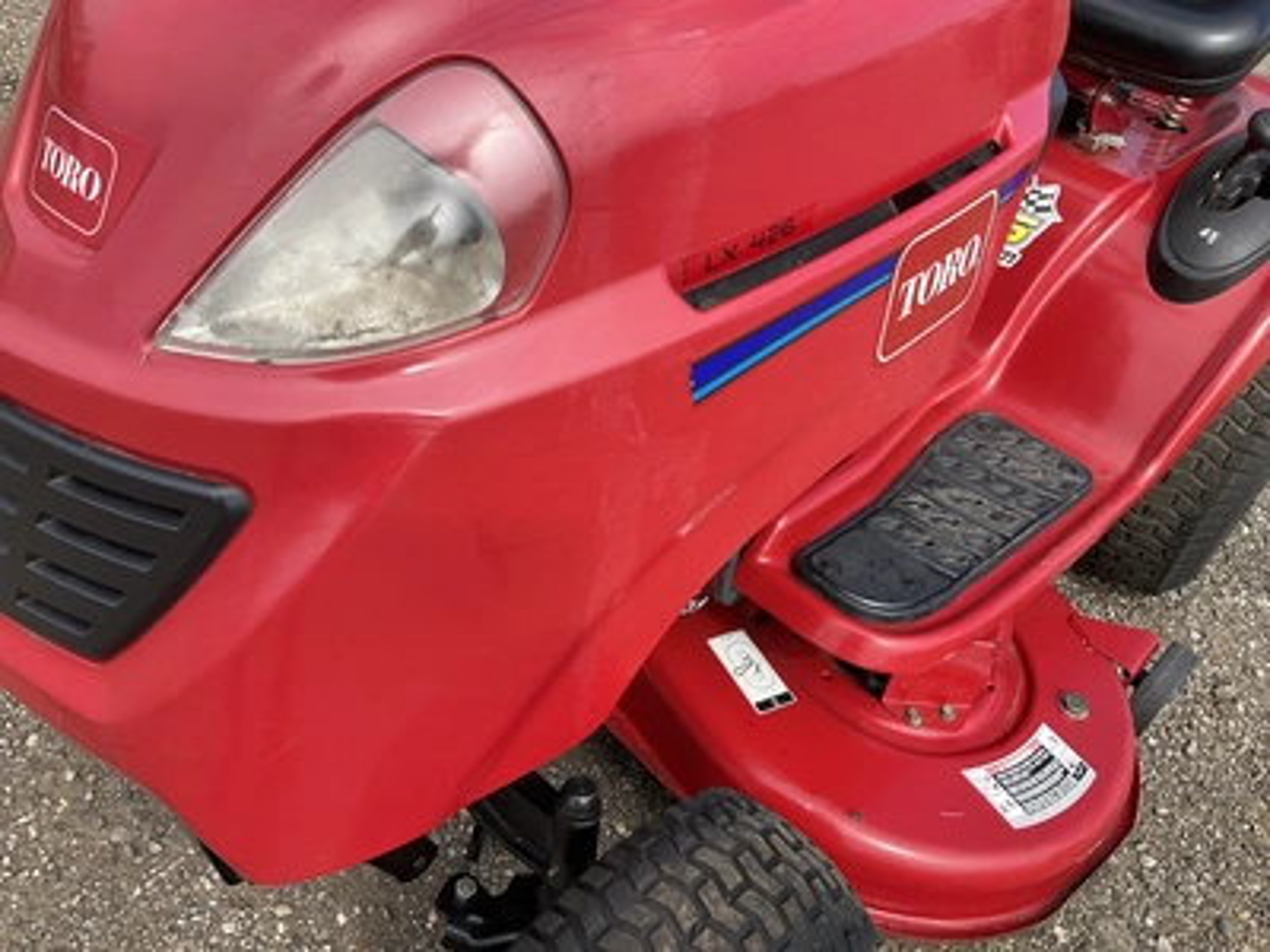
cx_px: 635
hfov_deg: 61.7
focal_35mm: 29
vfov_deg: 48.2
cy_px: 476
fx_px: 1064
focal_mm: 3
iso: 25
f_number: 1.8
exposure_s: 1/635
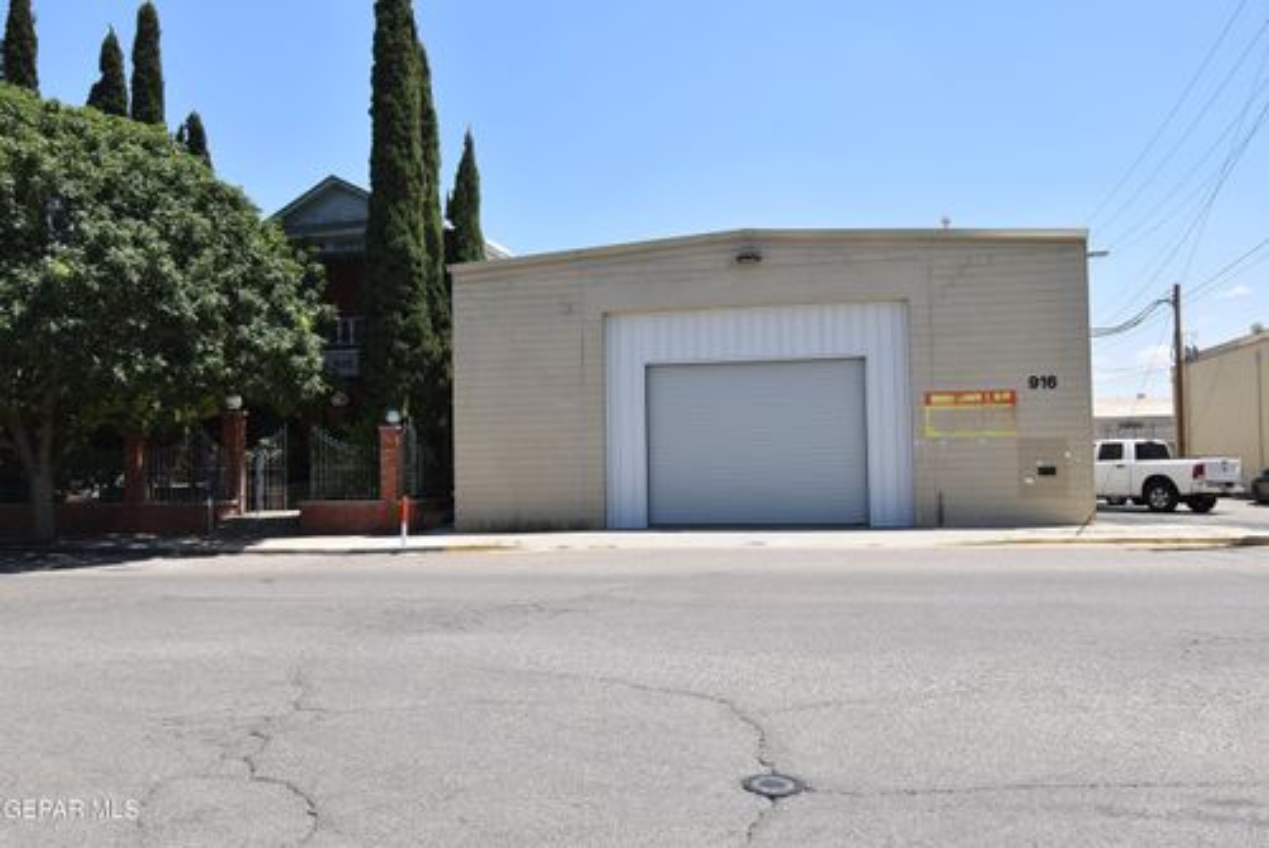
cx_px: 634
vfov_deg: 43.7
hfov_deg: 61.9
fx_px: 1058
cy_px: 424
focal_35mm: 30
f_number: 8
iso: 125
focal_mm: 20
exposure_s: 1/250
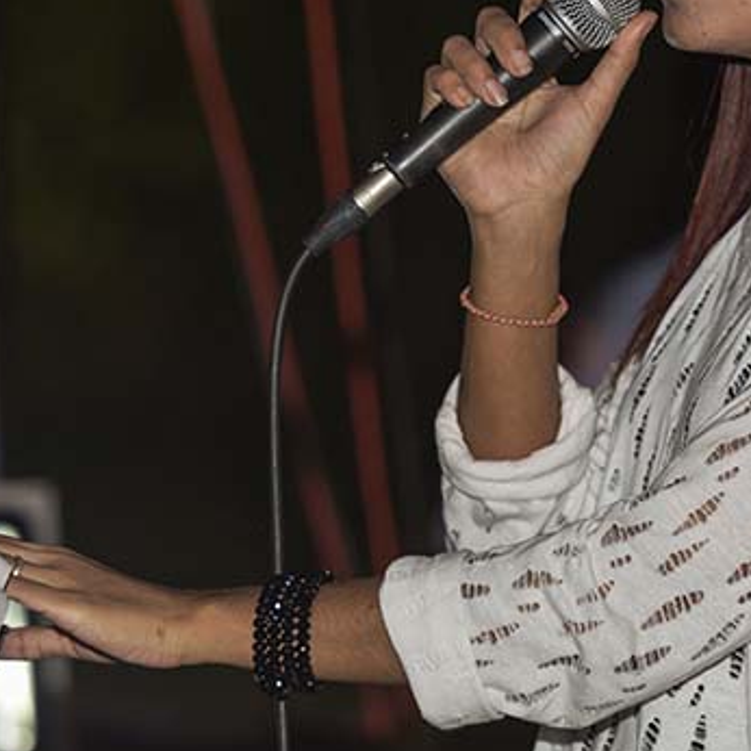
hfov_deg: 4.8
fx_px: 8959
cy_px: 118
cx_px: 354
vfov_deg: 4.8
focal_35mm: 365
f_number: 2.8
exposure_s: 1/60
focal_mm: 155
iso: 400
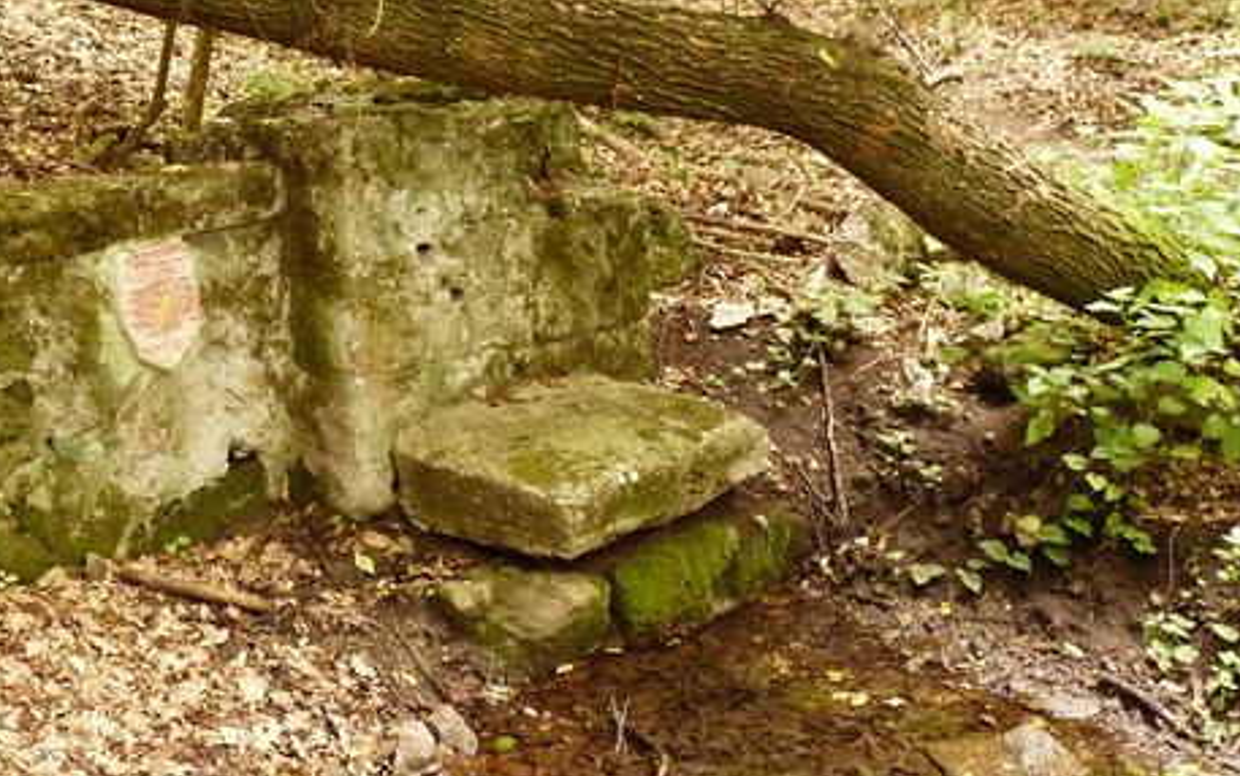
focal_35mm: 46
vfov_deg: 28.0
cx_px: 421
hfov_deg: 42.9
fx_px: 1555
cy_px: 385
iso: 400
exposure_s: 1/20
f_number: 3
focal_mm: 5.5
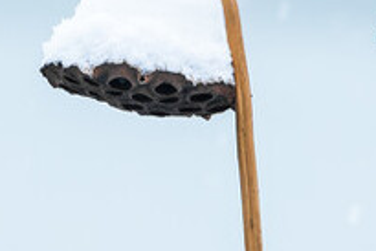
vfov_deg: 1.2
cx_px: 136
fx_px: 12228
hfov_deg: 1.8
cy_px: 69
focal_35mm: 1170
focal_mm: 200
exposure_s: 1/125
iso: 125
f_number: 5.6
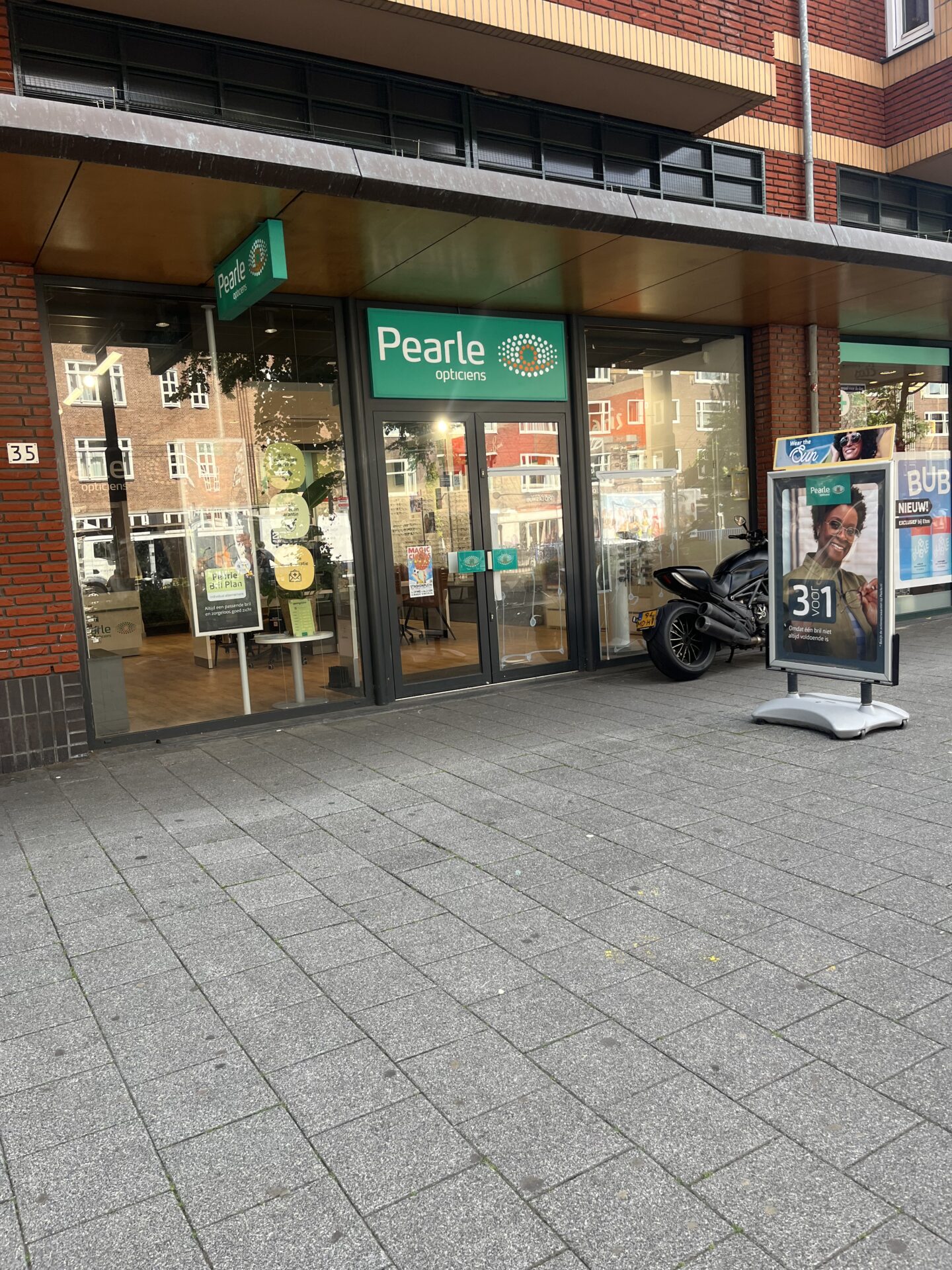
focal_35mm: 26
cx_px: 476
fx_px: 953
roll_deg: +6.0
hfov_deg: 53.1
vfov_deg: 67.3
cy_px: 635
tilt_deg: -5.5
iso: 50
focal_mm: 5.1
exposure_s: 1/329
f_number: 1.6
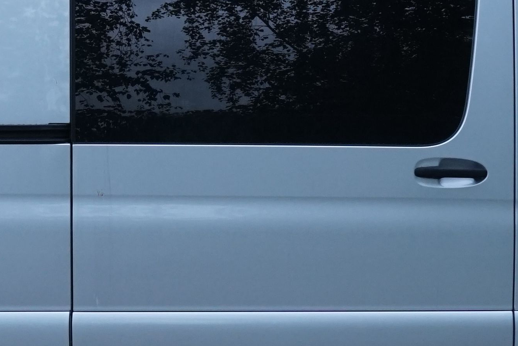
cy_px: 186
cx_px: 107
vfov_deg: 10.2
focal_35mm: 135
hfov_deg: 15.1
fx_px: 1943
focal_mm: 30
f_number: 7.1
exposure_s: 1/640
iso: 1000
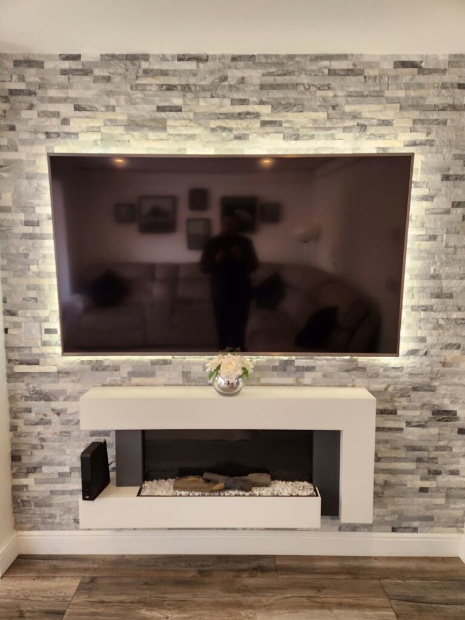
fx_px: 412
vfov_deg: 73.9
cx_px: 232
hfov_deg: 58.9
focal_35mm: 23
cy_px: 310
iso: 160
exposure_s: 1/100
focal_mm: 5.4
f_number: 1.8
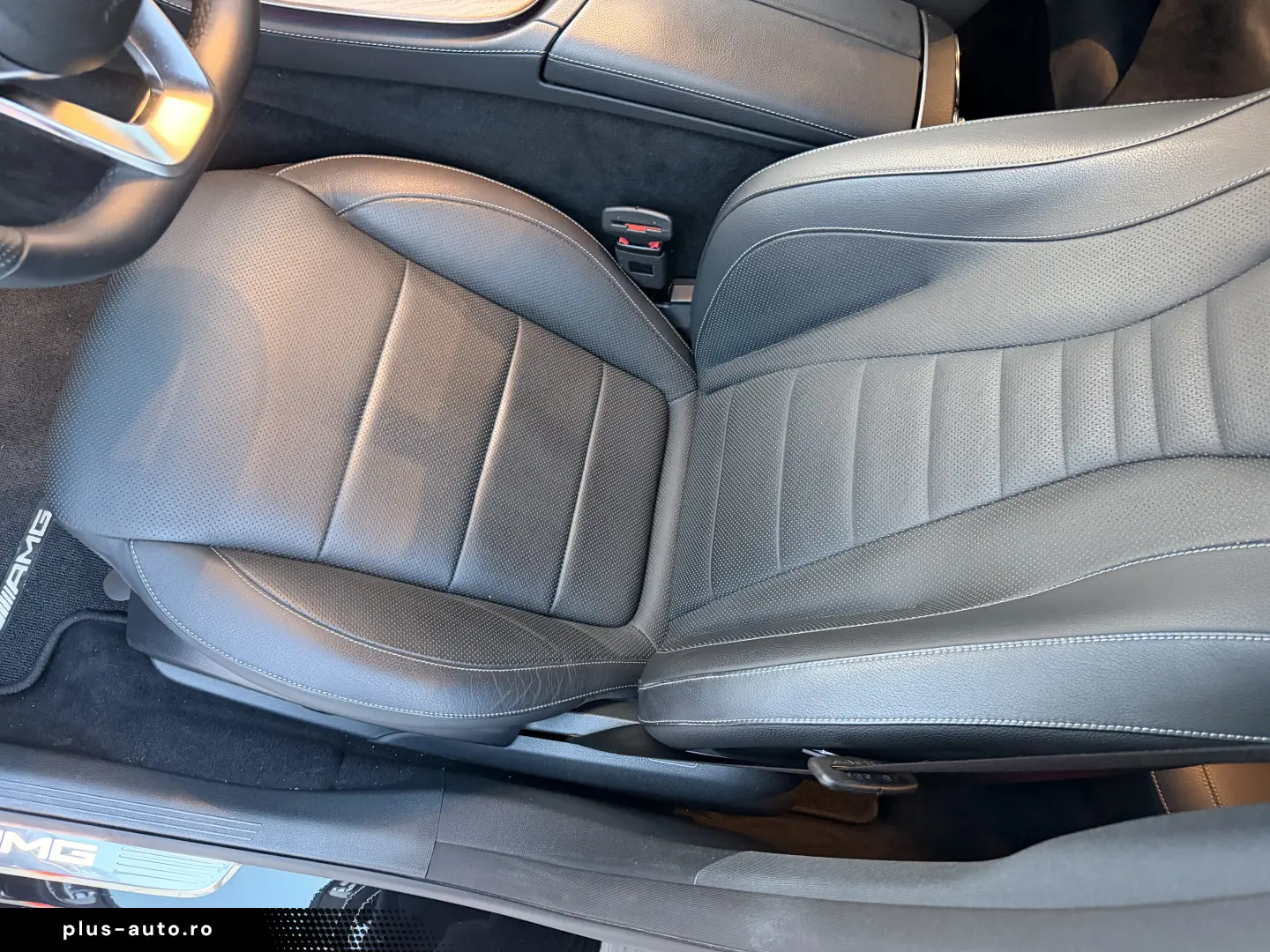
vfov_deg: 56.8
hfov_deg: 71.6
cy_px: 476
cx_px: 635
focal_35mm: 24
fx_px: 881
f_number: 1.78
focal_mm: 6.76
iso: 1000
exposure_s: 1/40
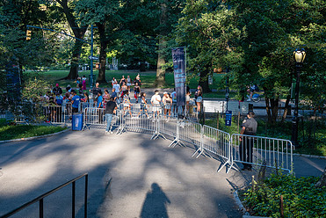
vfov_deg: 27.0
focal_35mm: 50
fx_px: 453
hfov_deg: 39.1
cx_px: 107
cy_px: 99
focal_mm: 32
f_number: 4
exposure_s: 1/320
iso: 400
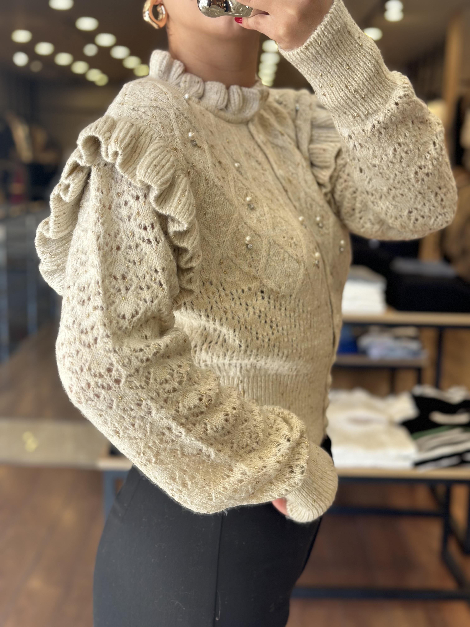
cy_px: 314
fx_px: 869
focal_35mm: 48
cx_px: 235
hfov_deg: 30.3
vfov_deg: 39.7
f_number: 1.78
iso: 100
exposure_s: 1/149
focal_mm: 6.86
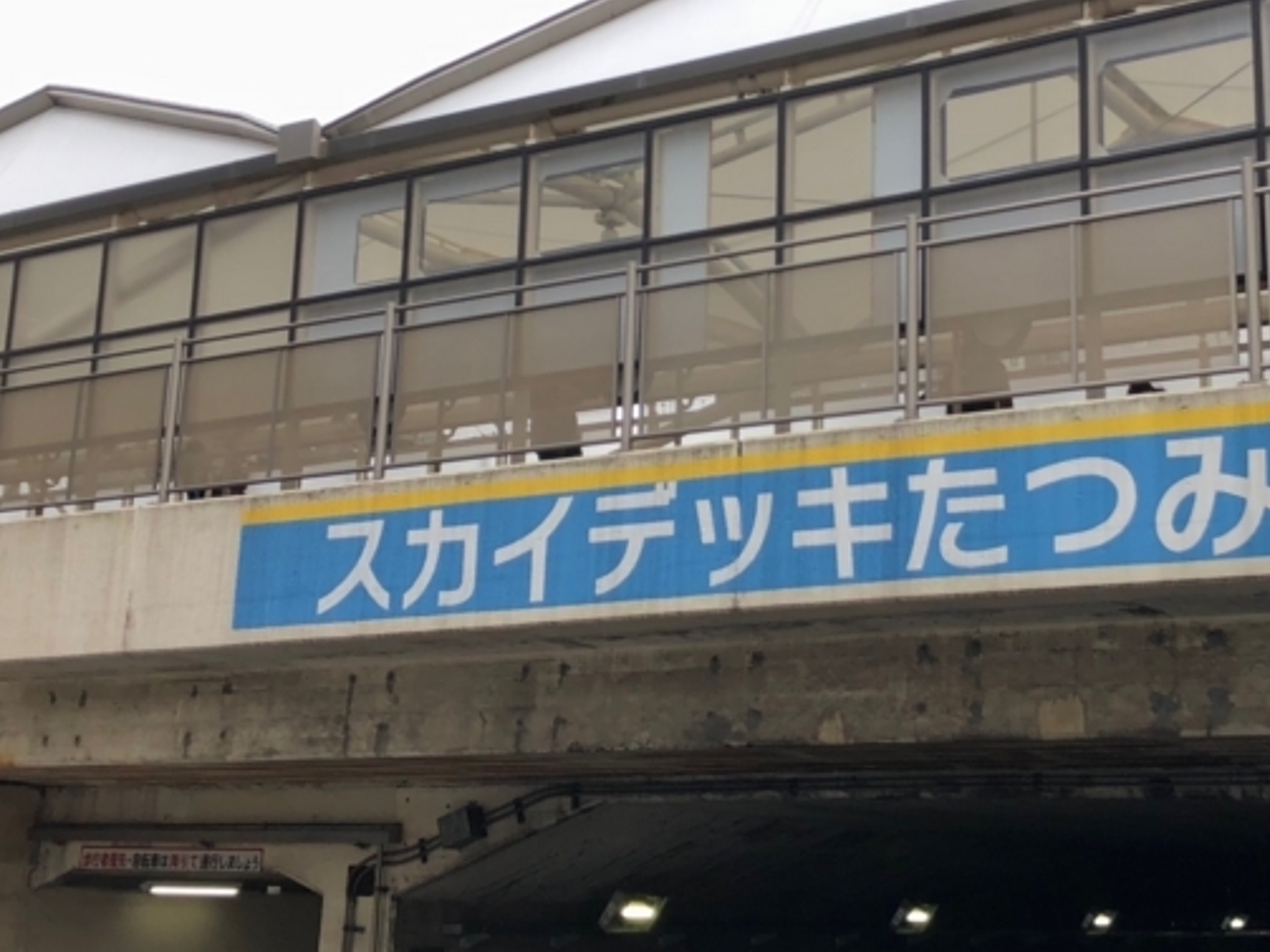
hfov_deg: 33.6
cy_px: 364
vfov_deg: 25.6
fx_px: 2091
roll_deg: +0.9
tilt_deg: +13.8
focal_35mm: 57
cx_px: 816
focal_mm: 4
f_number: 1.8
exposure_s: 1/236
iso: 20
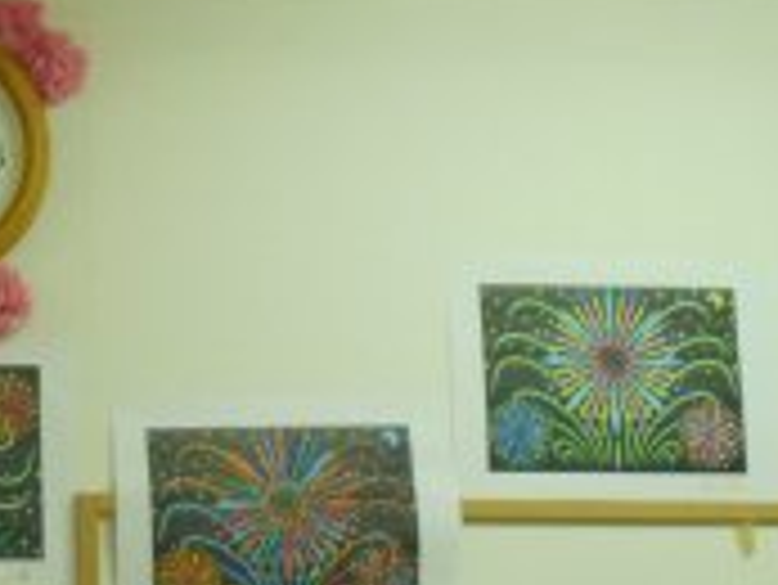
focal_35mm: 75
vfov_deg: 19.6
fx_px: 1687
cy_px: 241
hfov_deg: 23.5
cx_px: -175
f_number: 3.2
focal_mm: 4.6
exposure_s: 1/30
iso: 360
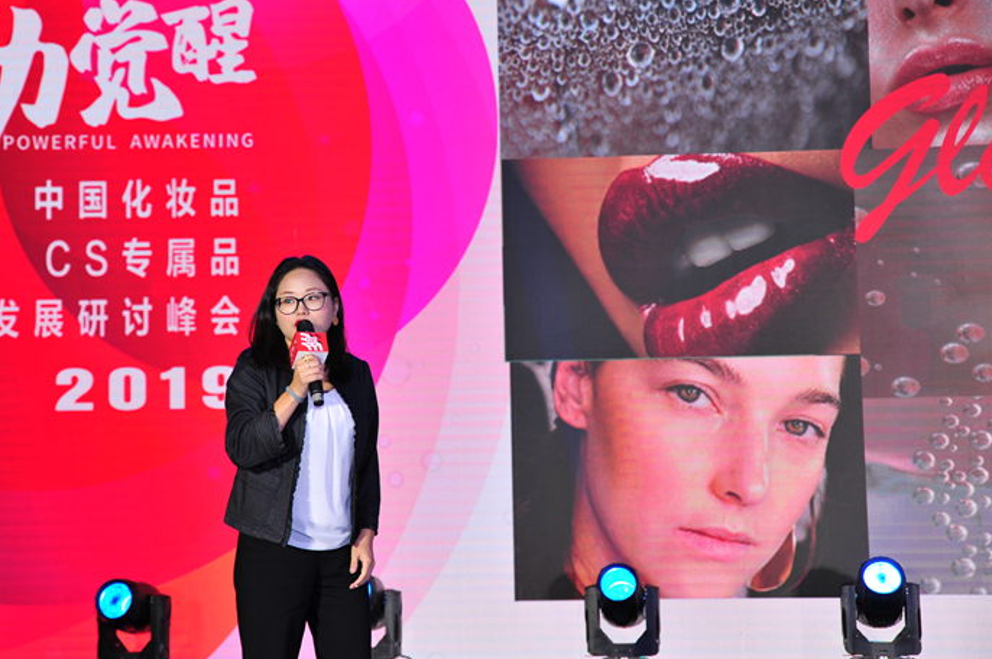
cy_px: 331
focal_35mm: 56
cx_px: 440
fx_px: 1542
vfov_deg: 24.1
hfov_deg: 35.6
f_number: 2.8
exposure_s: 1/125
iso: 250
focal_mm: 48
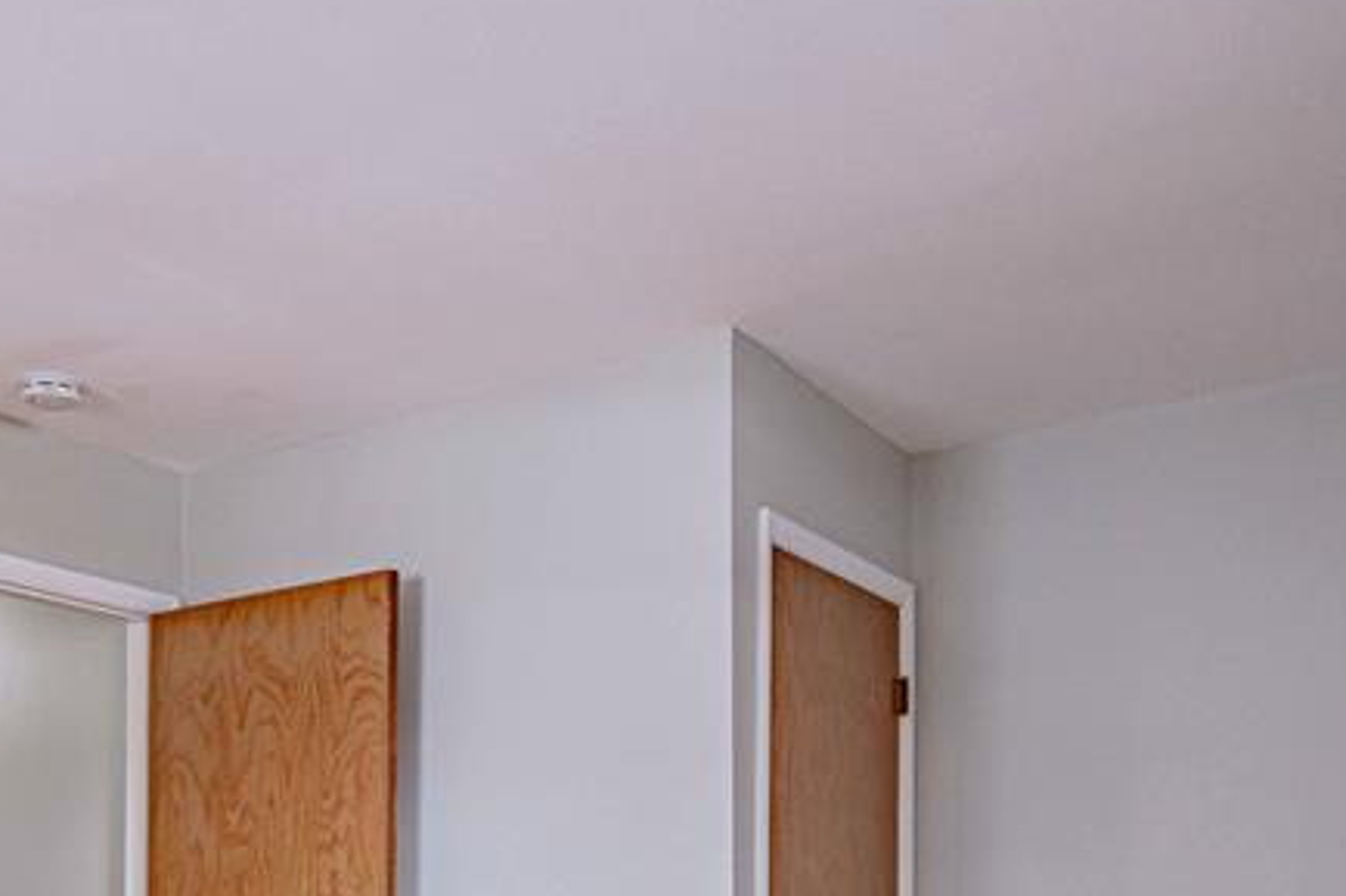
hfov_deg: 46.3
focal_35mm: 40
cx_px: 295
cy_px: 978
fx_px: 1495
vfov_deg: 30.1
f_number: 4
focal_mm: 16
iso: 800
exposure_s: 1/200
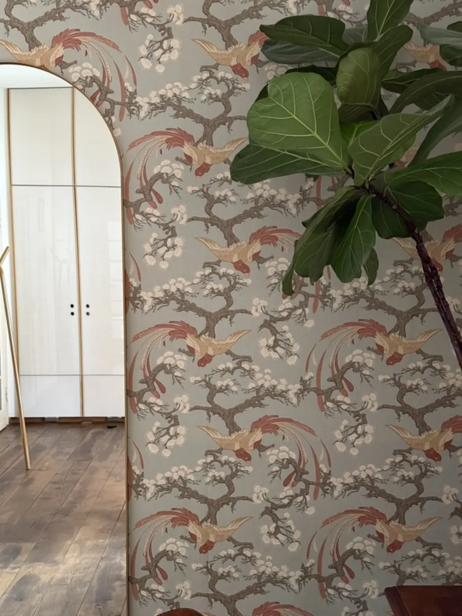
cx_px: 231
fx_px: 854
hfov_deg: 30.3
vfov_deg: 39.7
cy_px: 308
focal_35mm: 48
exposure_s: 1/30
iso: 640
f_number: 1.78
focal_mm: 6.76
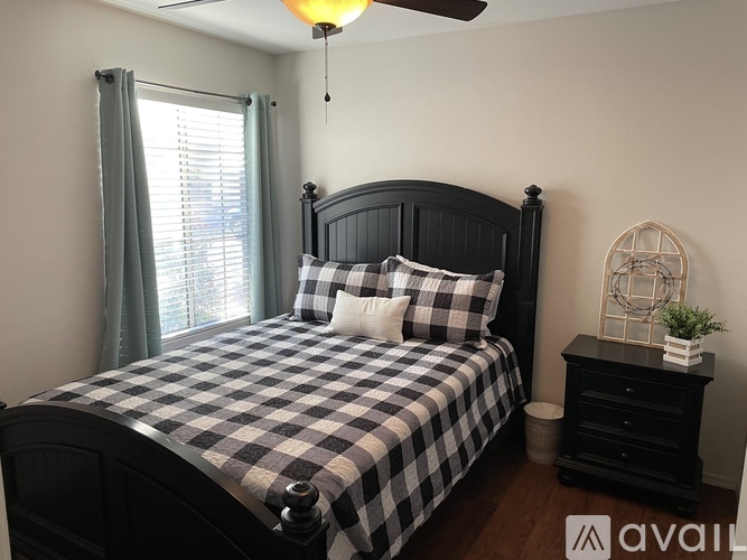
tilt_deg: -9.4
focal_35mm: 26
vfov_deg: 53.0
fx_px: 561
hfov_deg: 67.3
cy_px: 280
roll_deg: -1.0
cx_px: 374
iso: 160
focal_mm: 4.2
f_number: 1.6
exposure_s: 1/60
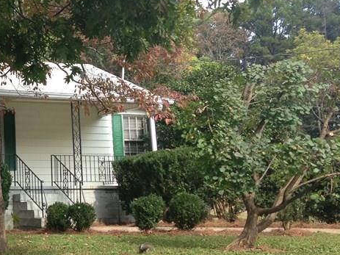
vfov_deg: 20.2
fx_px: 717
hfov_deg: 24.9
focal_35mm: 73
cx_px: -31
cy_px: 130
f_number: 2.4
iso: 50
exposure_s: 1/330
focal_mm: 4.13
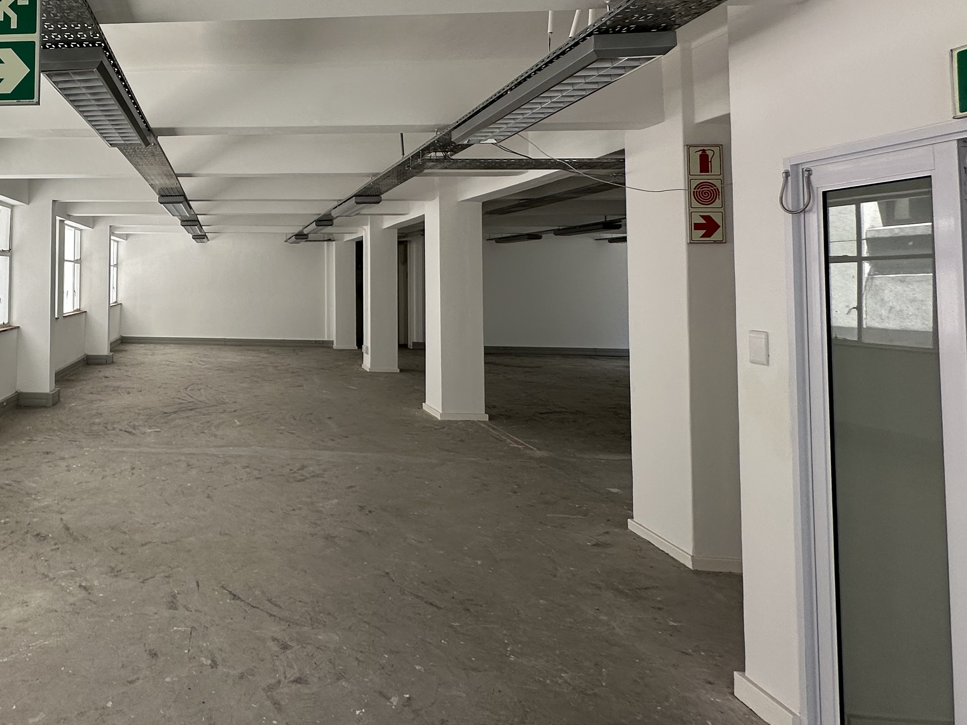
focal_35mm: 24
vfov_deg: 55.7
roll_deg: -0.6
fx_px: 670
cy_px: 248
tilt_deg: +2.5
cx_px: 155
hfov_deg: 63.5
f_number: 2.2
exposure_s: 1/99
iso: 40
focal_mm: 2.22
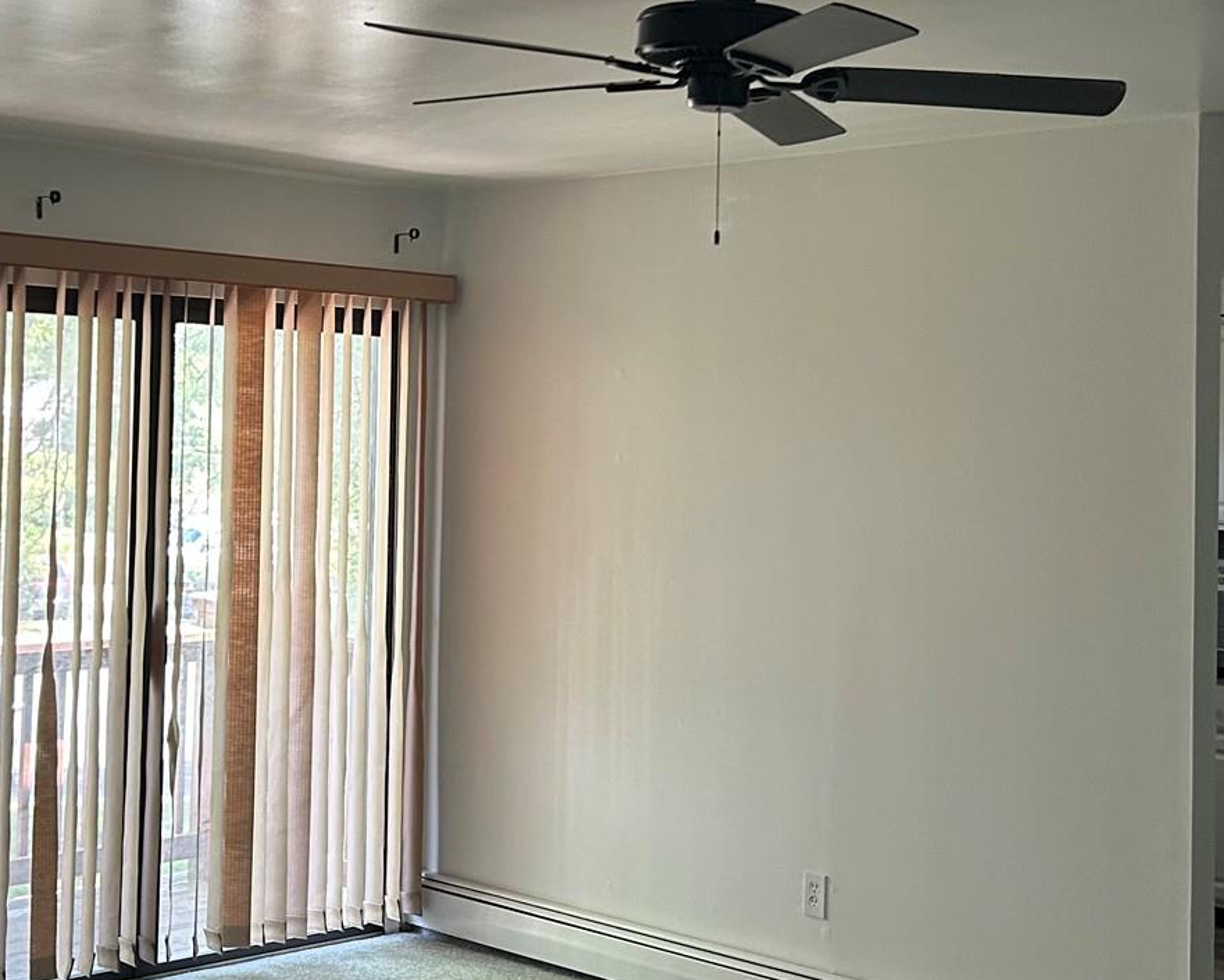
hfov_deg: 31.8
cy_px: 350
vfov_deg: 25.7
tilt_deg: +0.3
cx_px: 474
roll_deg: -0.6
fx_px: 2138
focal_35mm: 59
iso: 125
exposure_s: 1/119
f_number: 1.5
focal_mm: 5.7
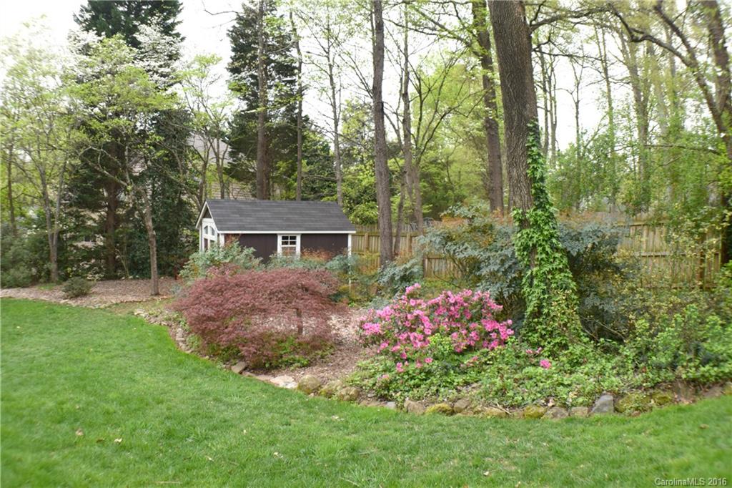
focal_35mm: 38
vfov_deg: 35.5
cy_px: 244
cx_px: 366
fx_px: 762
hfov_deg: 51.3
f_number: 6.3
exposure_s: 1/200
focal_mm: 25
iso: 200
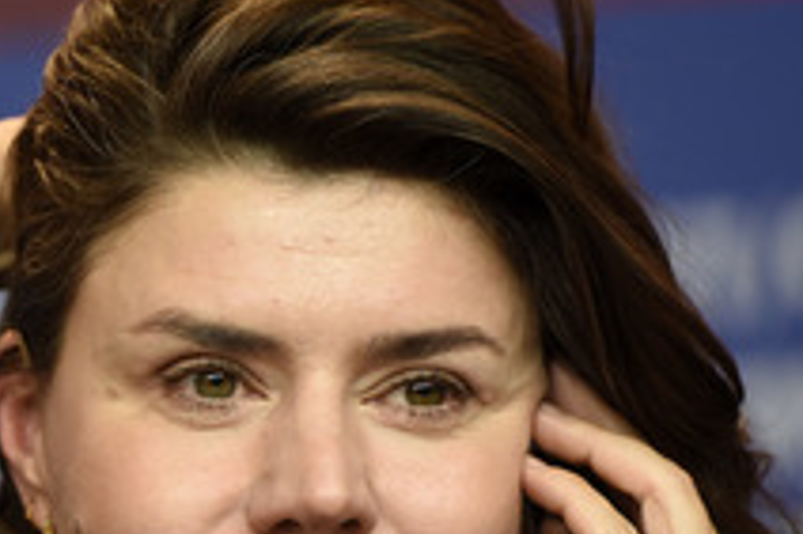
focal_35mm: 639
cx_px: 2
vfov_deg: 2.1
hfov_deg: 3.2
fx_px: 14242
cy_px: 481
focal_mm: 200
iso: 640
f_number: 3.2
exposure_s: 1/320
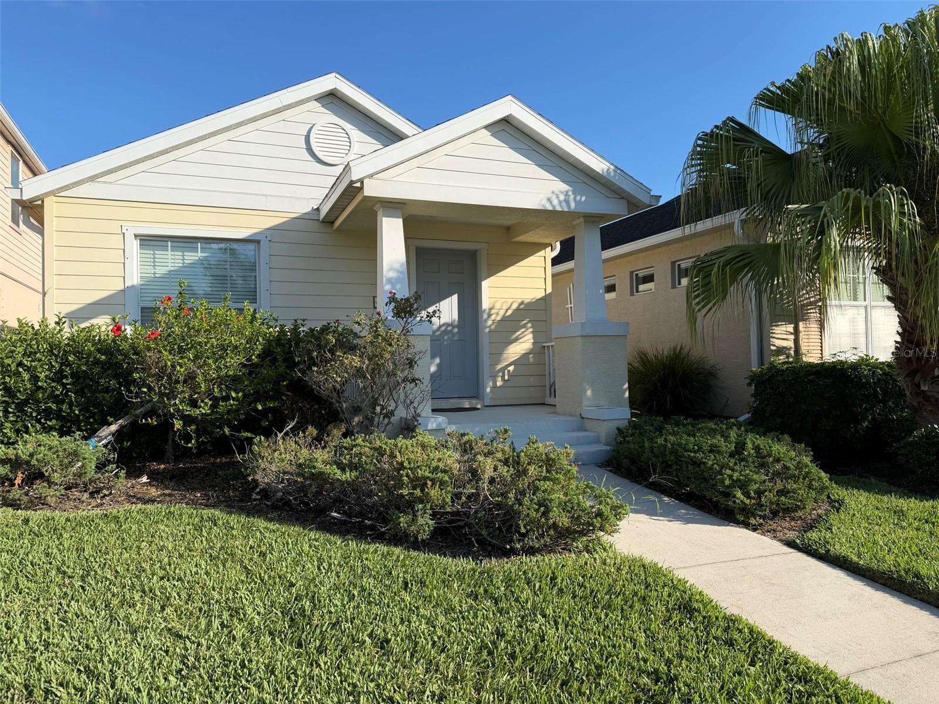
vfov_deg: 56.8
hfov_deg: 71.6
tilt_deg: +1.0
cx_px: 470
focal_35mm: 24
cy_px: 352
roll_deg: +1.6
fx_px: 651
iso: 80
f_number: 1.78
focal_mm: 6.76
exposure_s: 1/3425
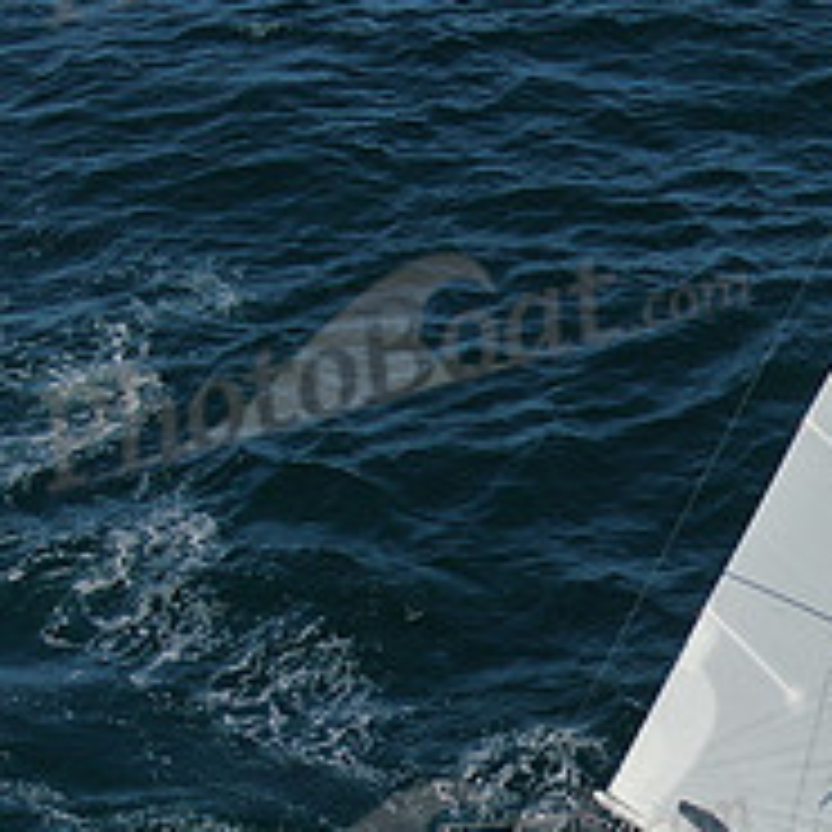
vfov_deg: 13.4
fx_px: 3535
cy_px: 551
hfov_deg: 13.1
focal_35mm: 130
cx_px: 1016
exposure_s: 1/1250
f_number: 3.8
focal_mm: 8.42
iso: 100
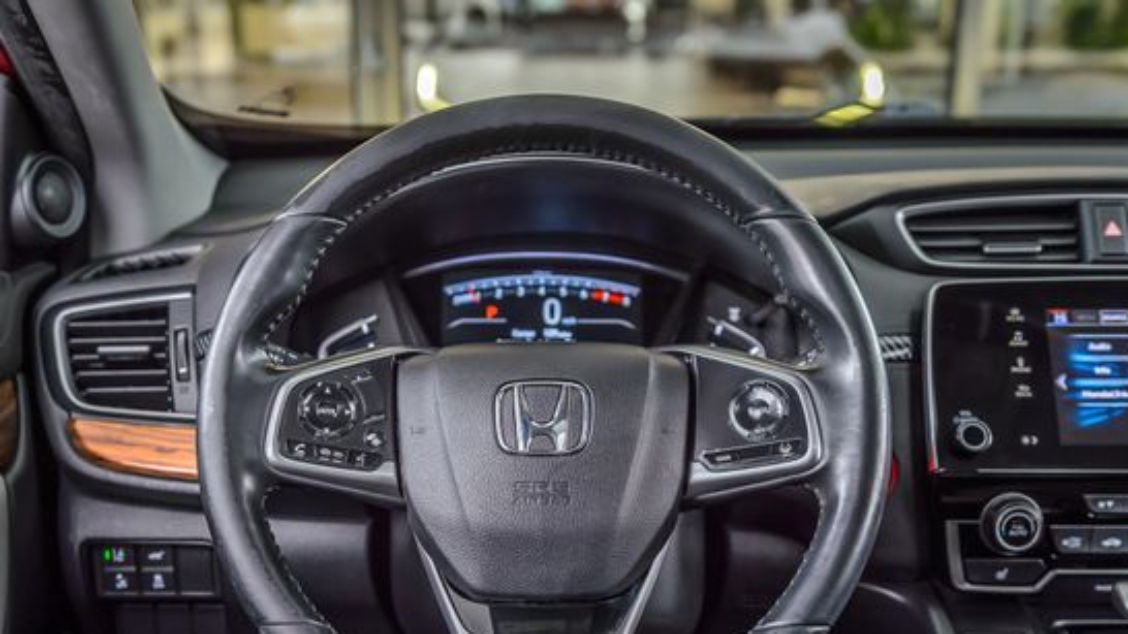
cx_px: 529
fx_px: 1436
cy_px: 423
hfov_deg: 42.9
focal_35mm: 48
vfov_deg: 24.8
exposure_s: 1/80
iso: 400
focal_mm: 38
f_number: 4
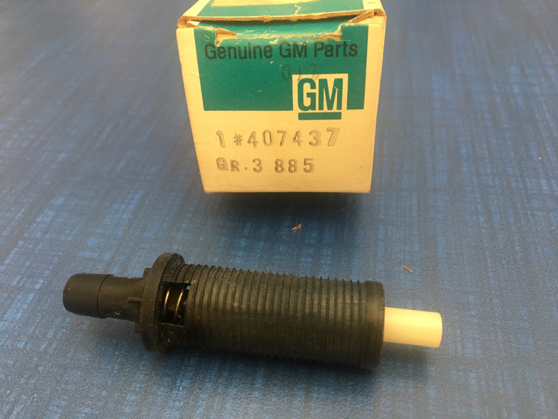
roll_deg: +5.3
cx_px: 279
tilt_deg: -43.5
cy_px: 210
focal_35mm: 29
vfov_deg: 48.2
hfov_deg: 61.7
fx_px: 467
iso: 80
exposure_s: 1/30
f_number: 2.2
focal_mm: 4.15
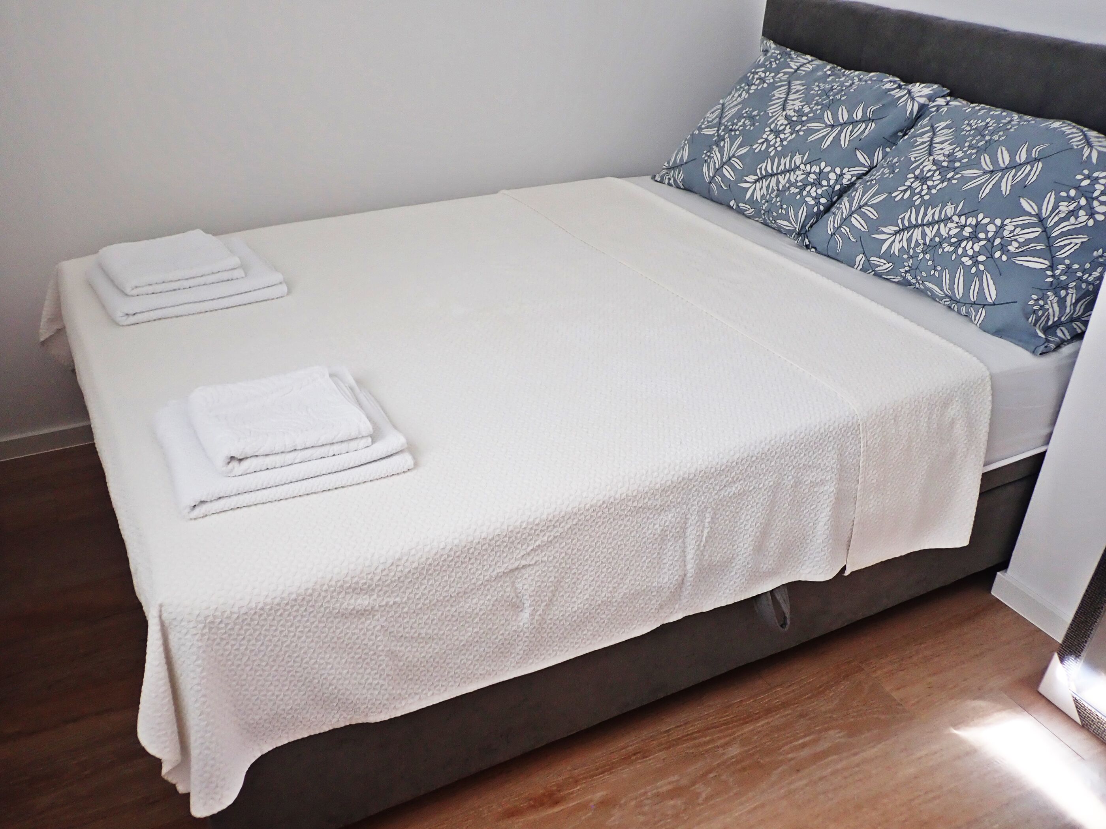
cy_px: 414
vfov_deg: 46.8
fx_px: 959
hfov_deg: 60.0
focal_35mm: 30
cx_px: 553
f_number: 2.3
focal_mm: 5.5
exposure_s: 1/60
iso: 125
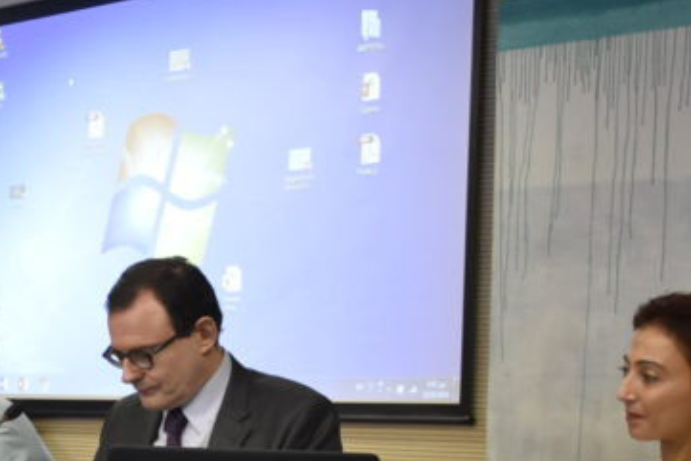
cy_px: 541
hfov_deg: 19.1
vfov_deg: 13.1
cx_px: -88
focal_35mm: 102
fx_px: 1959
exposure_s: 1/80
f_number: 4.5
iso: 1600
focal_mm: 24
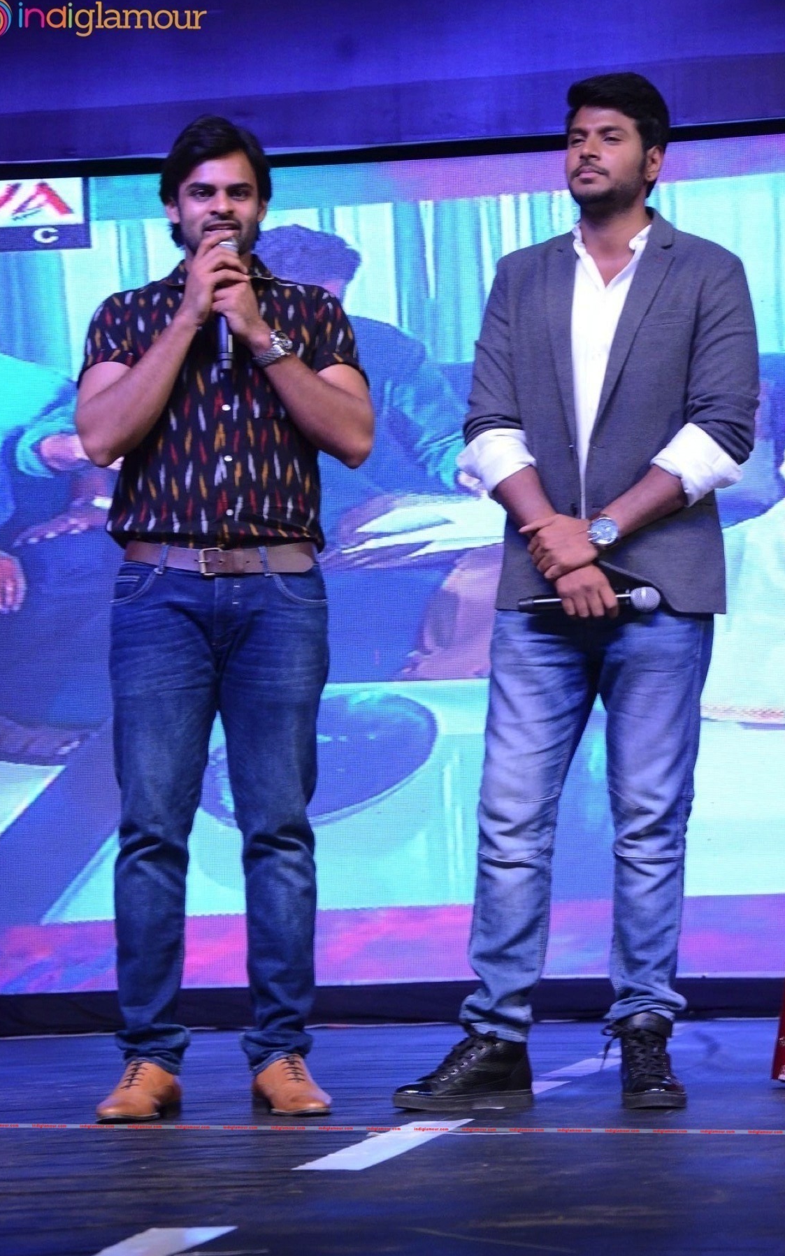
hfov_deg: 10.7
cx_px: 383
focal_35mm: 123
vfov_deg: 17.0
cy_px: 625
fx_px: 4211
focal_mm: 80
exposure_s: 1/125
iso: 3200
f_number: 5.6
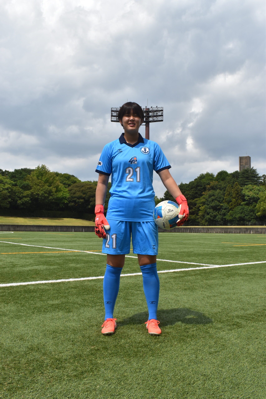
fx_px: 382
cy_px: 200
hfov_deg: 38.4
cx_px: 133
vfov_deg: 55.1
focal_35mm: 34
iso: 200
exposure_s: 1/500
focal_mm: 23
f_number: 11
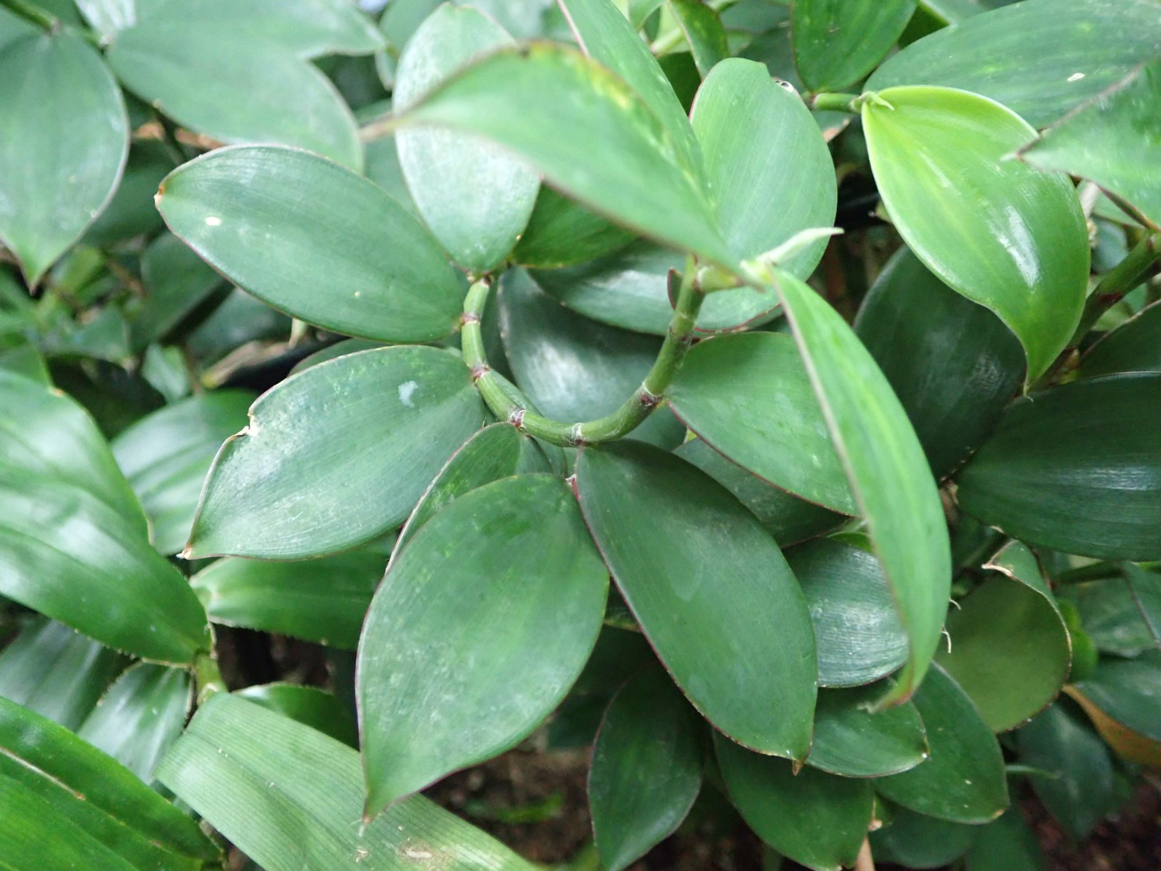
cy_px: 436
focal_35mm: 30
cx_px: 580
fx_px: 1006
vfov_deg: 46.8
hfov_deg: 60.0
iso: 1000
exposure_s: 1/50
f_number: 2.3
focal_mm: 5.5
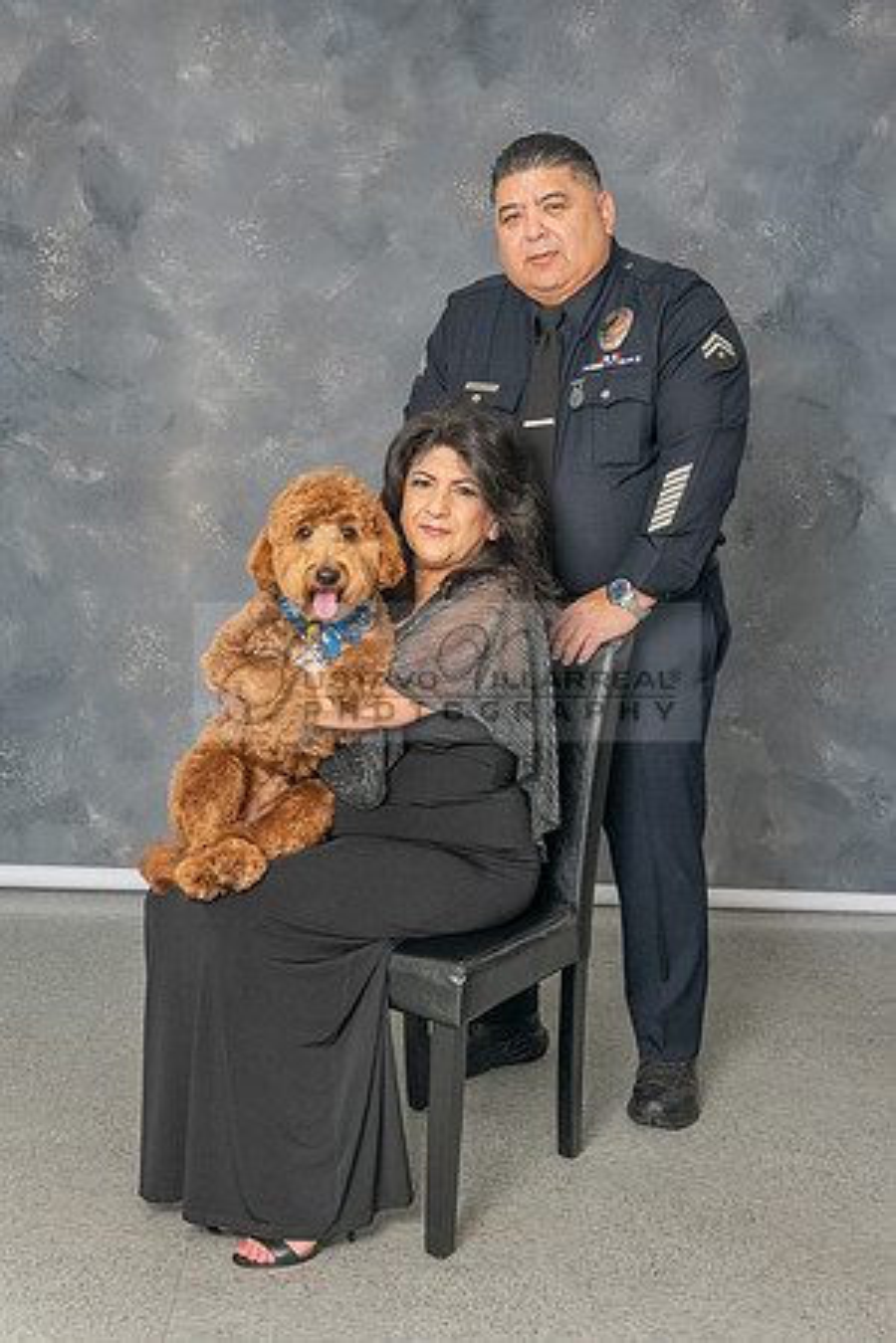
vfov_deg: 35.9
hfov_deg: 24.3
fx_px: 2073
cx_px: 297
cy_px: 626
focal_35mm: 56
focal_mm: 29
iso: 200
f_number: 6.3
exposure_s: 1/200
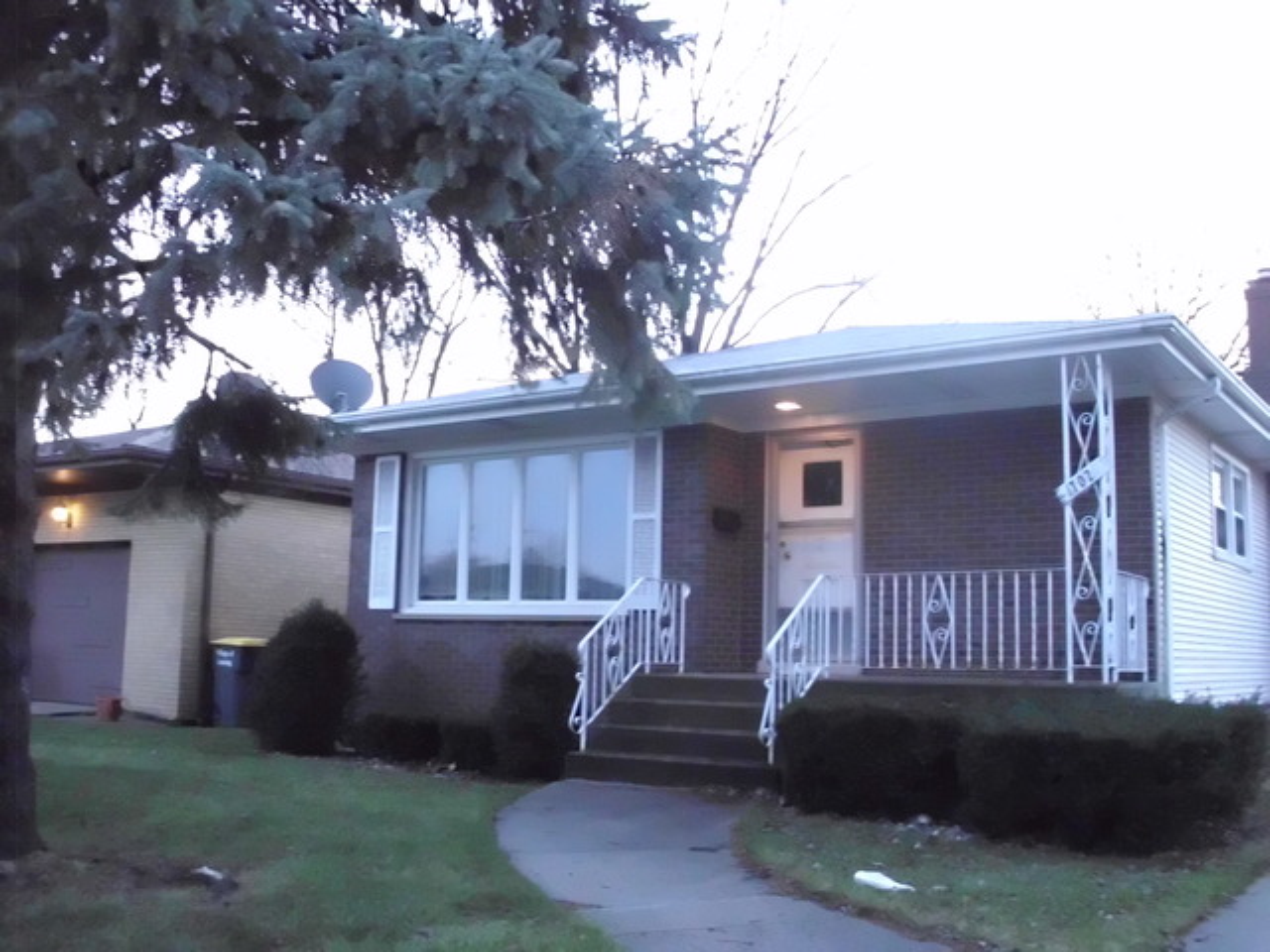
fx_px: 1394
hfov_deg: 49.0
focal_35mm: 38
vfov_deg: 37.7
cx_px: 635
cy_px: 476
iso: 1600
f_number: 2.9
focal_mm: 6.3
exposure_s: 1/60
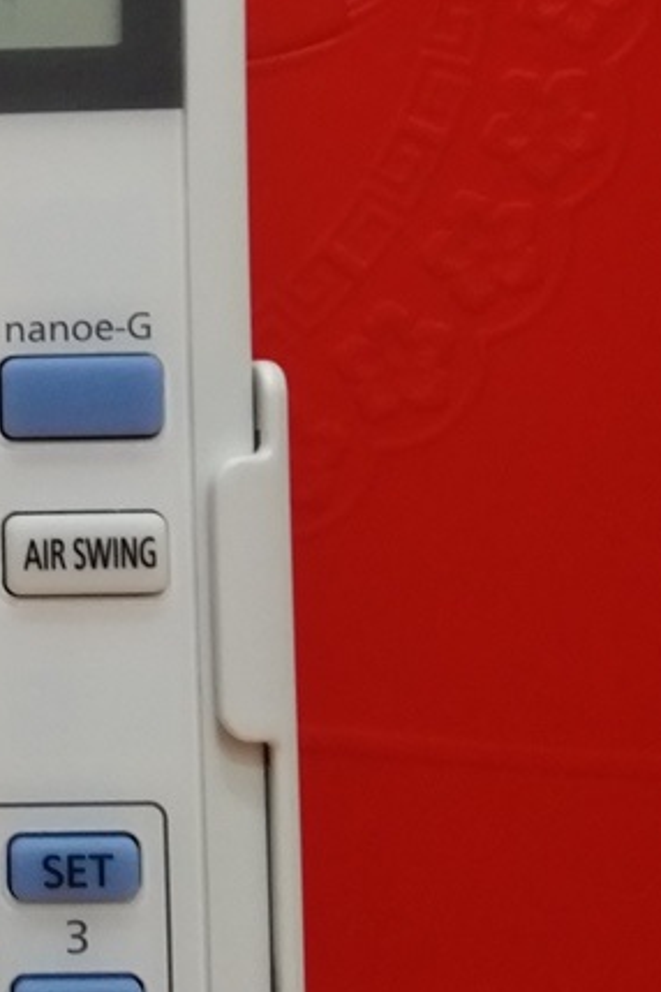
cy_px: 423
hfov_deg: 19.1
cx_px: -155
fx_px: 1845
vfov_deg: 30.0
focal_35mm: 67
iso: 200
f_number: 1.9
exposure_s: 1/10
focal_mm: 3.7
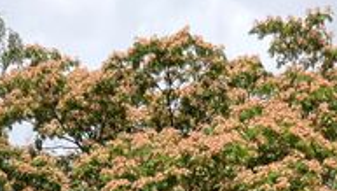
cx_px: 122
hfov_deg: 24.1
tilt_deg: +11.9
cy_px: 382
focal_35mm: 88
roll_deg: -0.3
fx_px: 787
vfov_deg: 12.2
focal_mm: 5.1
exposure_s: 1/2825
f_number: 1.6
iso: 50
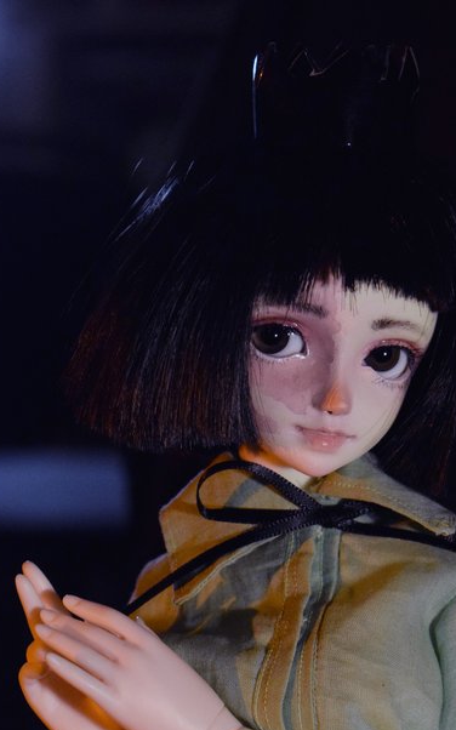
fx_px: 2222
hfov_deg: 11.7
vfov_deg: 18.6
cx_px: 248
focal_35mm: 112
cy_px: 466
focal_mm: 55
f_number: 5.6
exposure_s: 1/60
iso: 4000
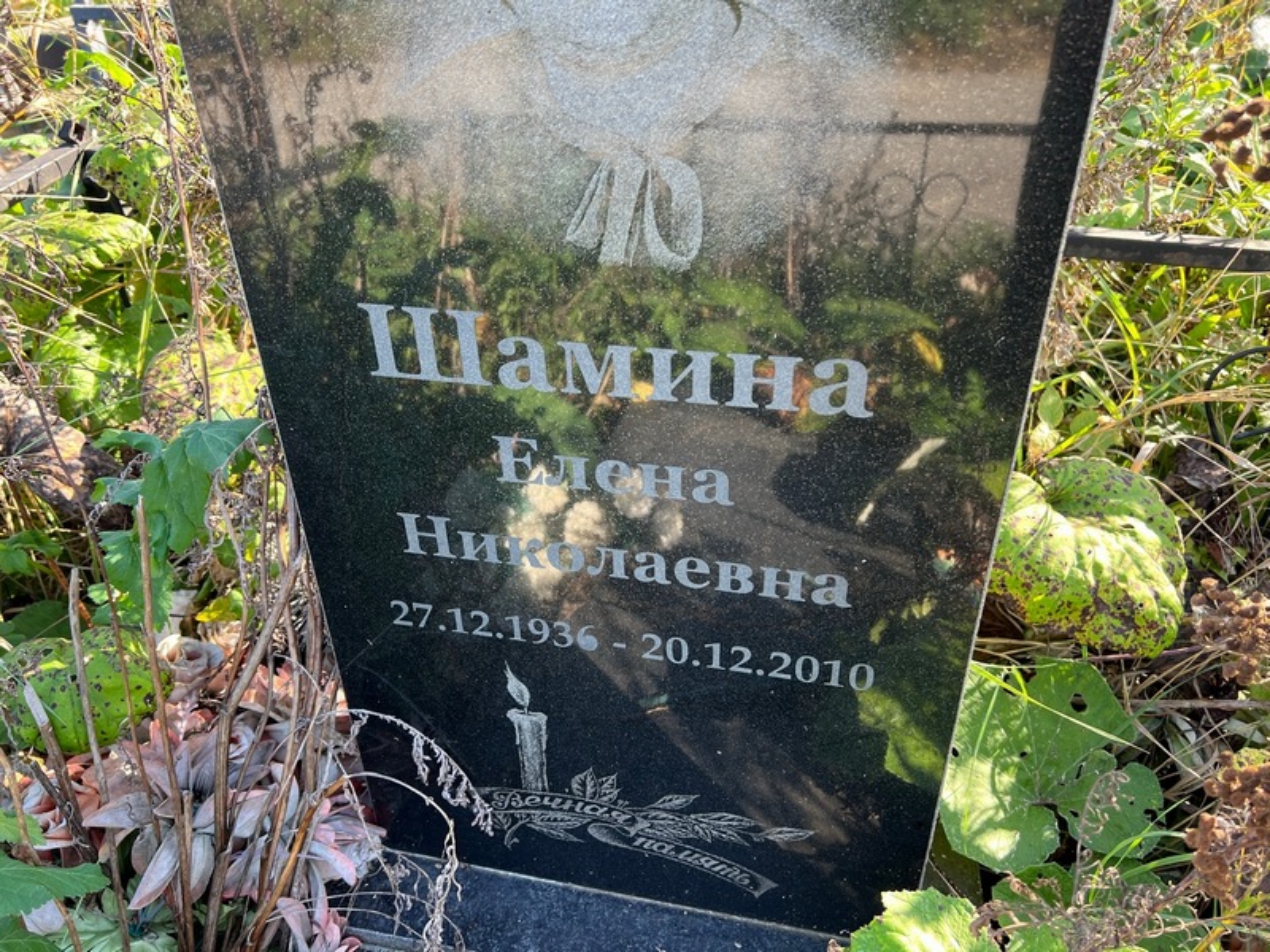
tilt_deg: -35.4
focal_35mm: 26
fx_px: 954
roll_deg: +3.5
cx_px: 635
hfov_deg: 67.3
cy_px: 476
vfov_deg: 53.1
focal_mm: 5.7
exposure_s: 1/144
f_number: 1.5
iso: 40
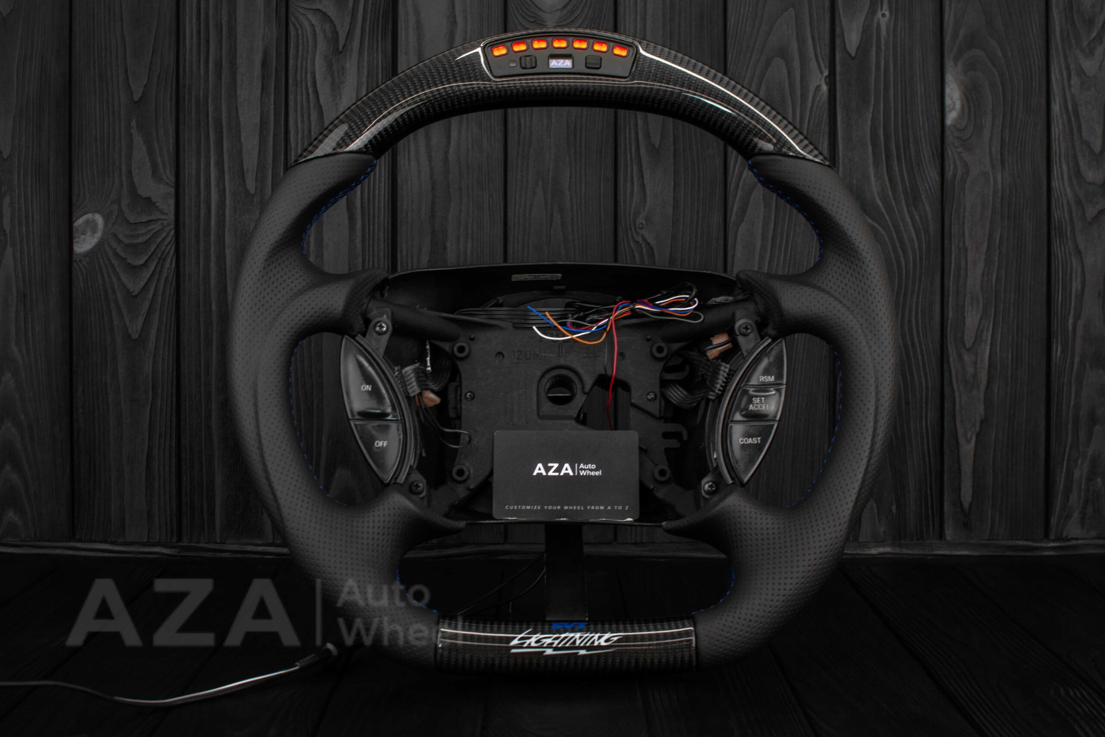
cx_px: 552
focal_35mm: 52
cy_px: 368
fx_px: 1611
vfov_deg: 25.8
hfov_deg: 37.8
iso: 500
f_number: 6.3
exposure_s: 1/125
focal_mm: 35
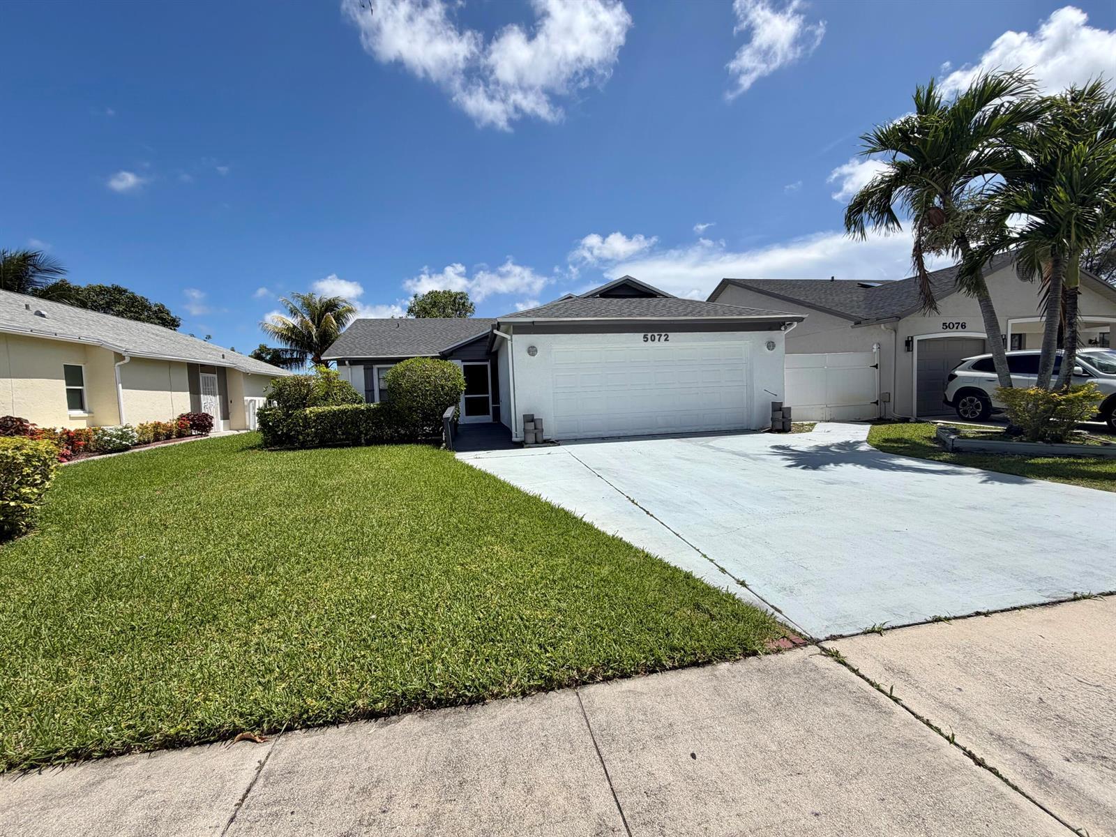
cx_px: 558
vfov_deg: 85.7
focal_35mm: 14
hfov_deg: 102.1
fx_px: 451
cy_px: 418
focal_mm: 2.22
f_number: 2.2
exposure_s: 1/1464
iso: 20
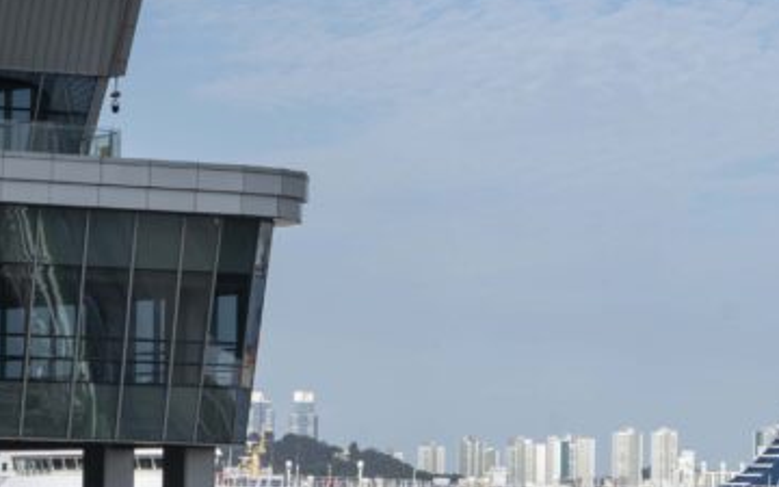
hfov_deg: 12.0
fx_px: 3694
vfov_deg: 7.5
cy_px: 585
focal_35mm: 174
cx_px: 688
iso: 100
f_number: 11
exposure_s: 1/200
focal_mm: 60
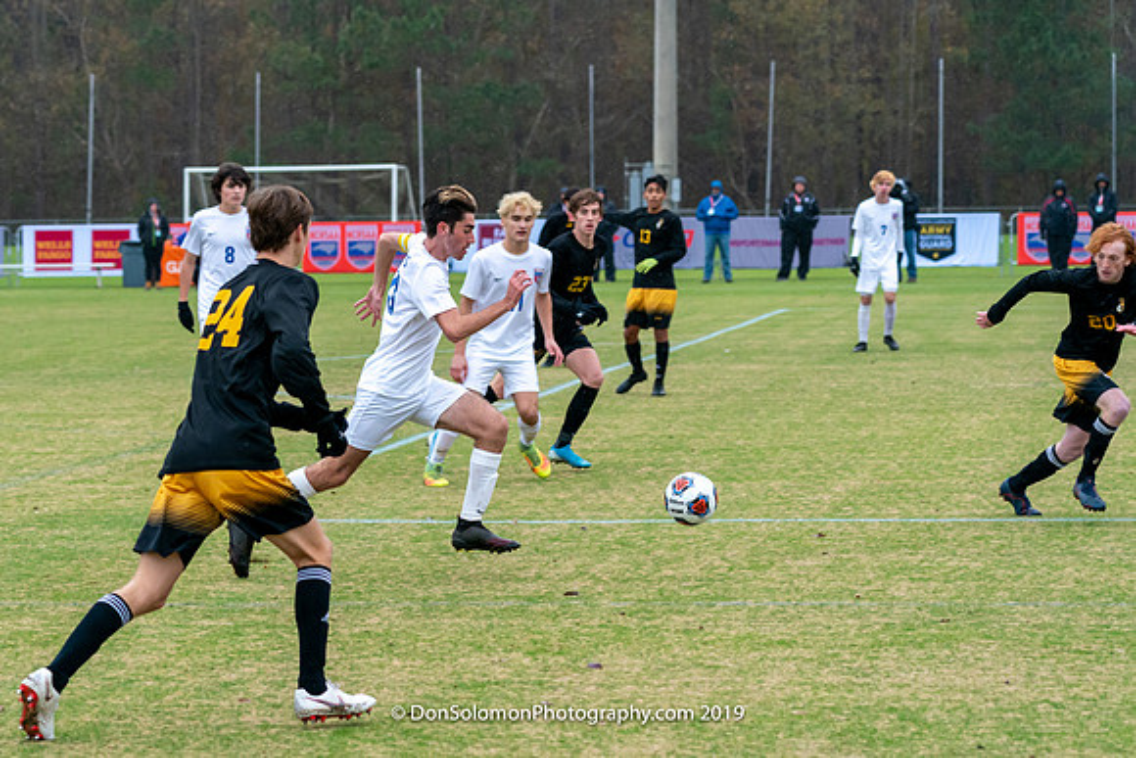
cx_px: 435
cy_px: 387
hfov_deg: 14.3
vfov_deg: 9.6
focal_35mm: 143
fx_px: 4510
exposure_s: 1/800
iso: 2500
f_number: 5.6
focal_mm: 112
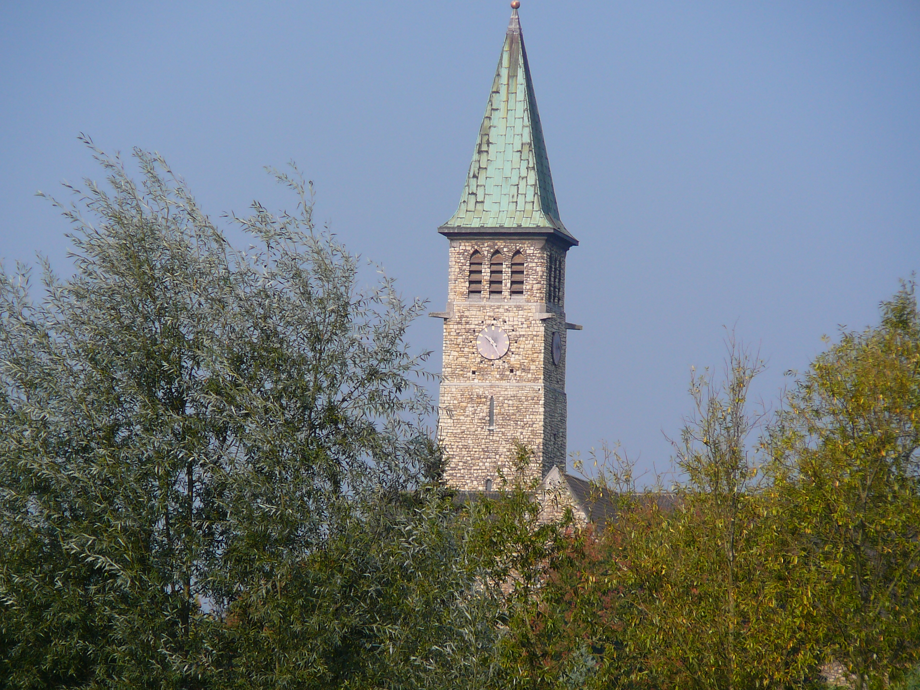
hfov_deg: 6.4
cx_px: 460
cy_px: 345
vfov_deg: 4.8
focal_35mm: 311
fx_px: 8266
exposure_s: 1/800
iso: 80
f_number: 4.1
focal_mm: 46.2
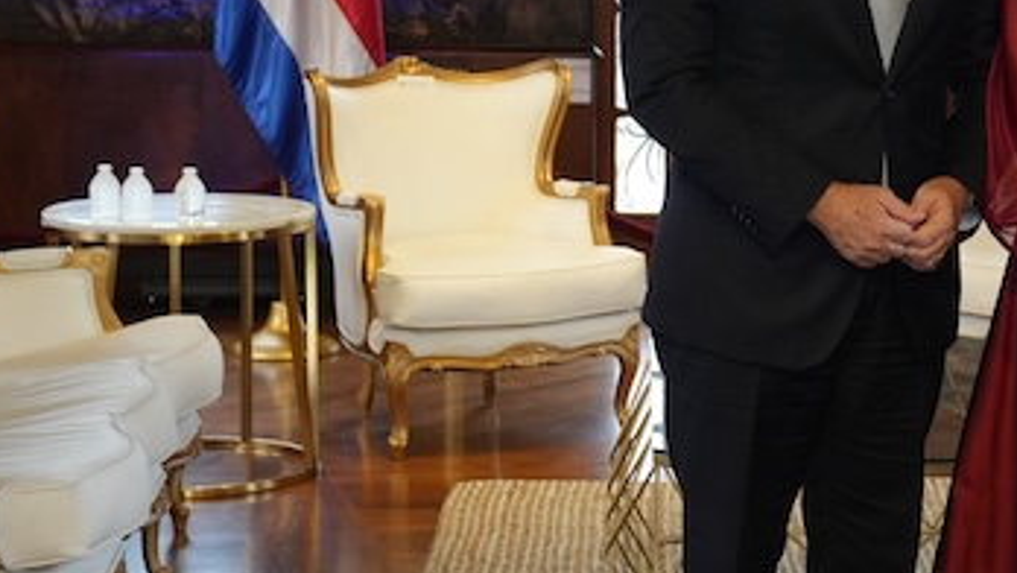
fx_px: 3075
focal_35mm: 114
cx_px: 994
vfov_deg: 10.6
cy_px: 145
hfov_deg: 18.3
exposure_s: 1/160
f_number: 4
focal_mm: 37
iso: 1250
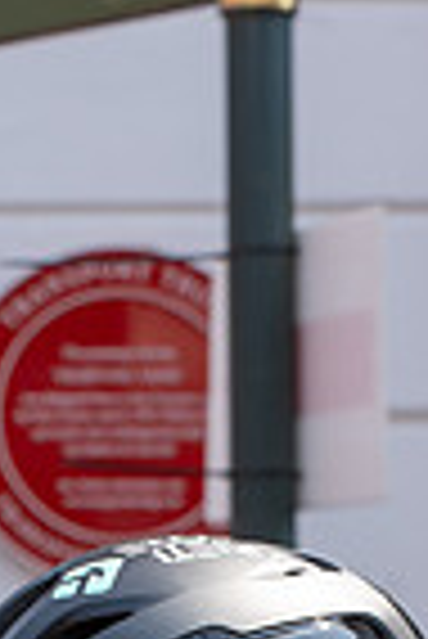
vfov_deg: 8.5
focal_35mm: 237
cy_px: 932
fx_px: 4216
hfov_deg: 5.8
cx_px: 185
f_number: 6.3
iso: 160
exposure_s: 1/200
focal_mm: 75
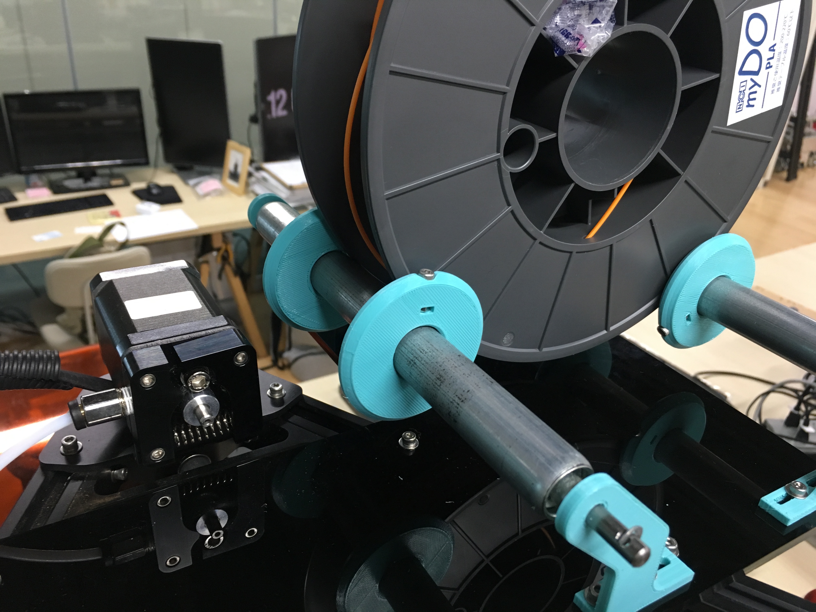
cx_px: 408
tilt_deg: -28.0
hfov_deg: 61.7
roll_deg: -4.2
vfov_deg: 48.2
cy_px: 306
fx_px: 684
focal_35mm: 29
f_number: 2.2
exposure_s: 1/30
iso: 100
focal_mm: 4.15
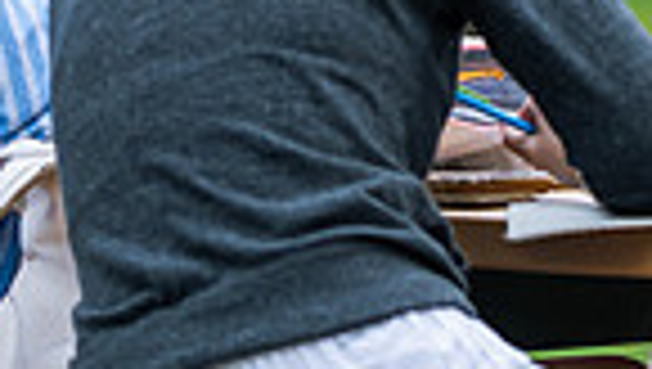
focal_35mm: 419
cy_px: -416
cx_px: 522
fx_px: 7253
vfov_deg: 2.9
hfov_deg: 5.1
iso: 160
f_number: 3.2
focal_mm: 100
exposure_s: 1/500
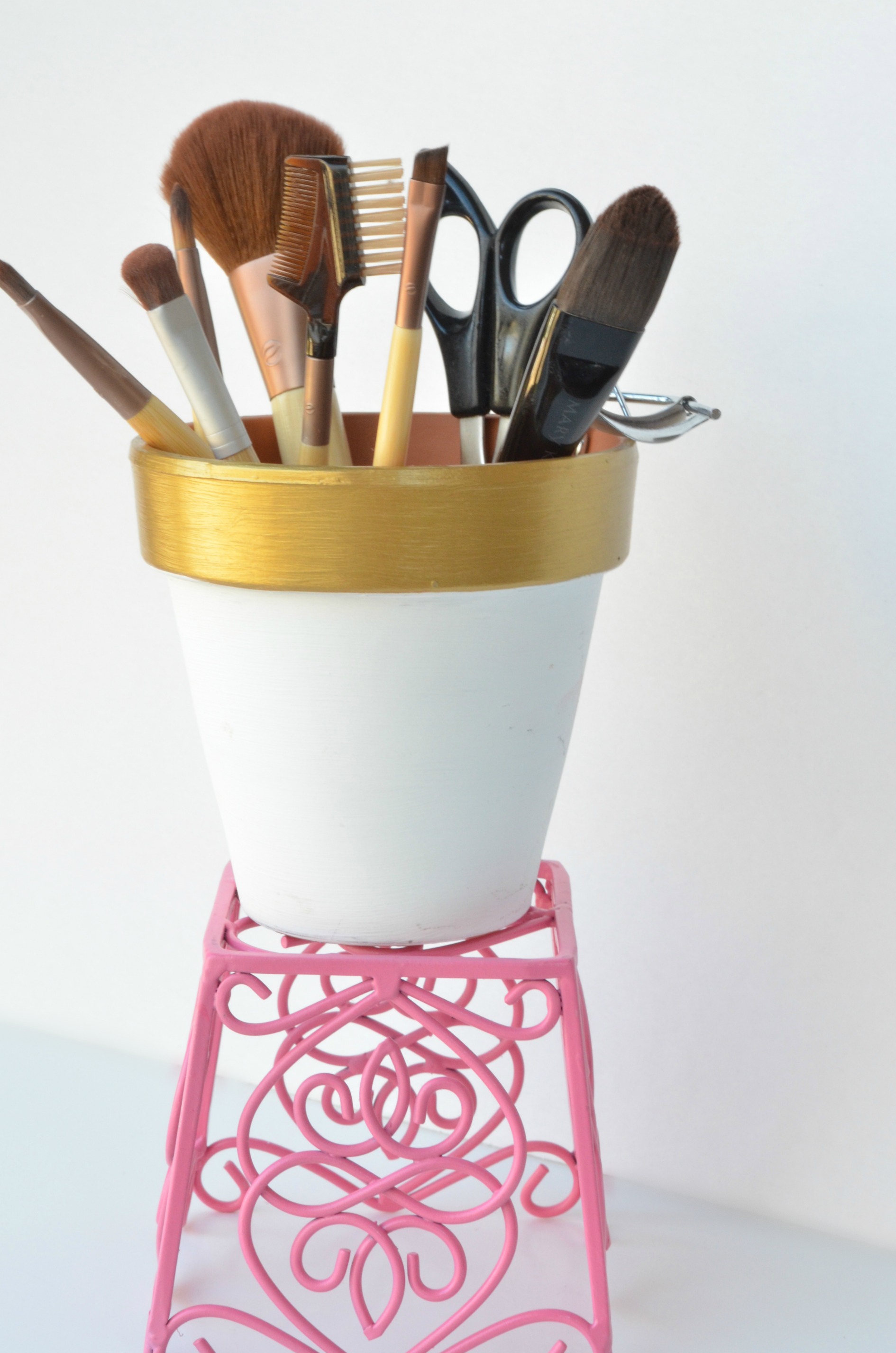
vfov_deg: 26.4
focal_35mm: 77
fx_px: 2887
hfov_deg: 17.6
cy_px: 742
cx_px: 416
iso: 800
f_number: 18
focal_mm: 44
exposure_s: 1/13
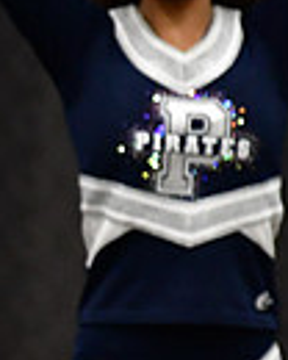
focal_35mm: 1257
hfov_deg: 1.2
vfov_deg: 1.5
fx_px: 13393
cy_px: 240
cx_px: -465
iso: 4000
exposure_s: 1/500
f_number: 3.5
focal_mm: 200
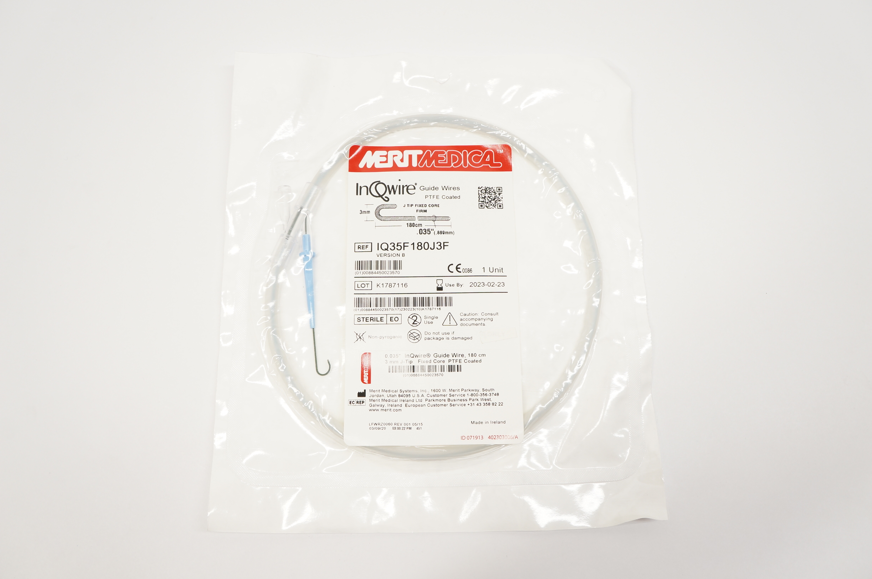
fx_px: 690
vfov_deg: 45.6
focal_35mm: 28
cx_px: 436
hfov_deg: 64.6
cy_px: 290
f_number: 6.3
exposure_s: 1/60
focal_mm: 19
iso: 400
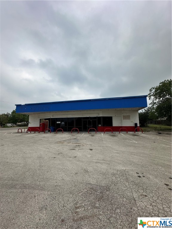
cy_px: 114
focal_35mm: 14
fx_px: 93
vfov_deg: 102.1
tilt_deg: +6.7
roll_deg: +0.3
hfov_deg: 85.7
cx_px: 86
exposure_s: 1/1742
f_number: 2.2
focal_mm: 2.22
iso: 50
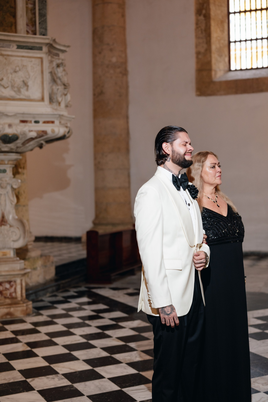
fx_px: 558
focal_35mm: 50
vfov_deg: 39.6
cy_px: 201
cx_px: 134
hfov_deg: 27.0
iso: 640
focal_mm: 50
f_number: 2.5
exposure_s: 1/200
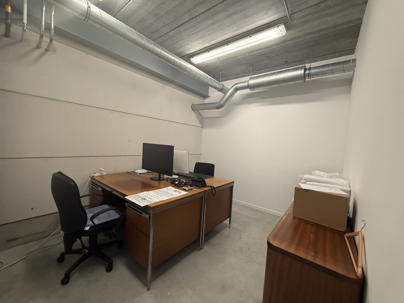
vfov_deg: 85.7
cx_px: 202
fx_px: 163
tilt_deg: -3.1
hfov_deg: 102.1
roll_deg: -3.9
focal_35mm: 14
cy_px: 152
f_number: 2.2
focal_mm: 2.22
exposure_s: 1/100
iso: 320
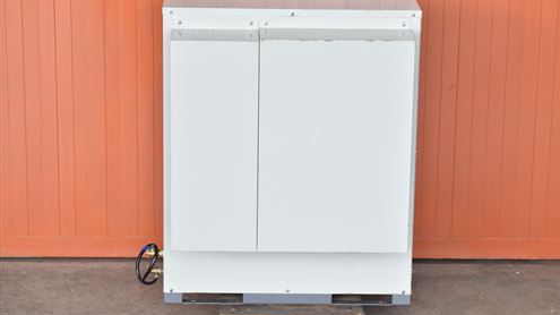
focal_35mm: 108
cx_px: 282
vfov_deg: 11.2
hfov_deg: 19.8
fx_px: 1603
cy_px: 153
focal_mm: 68
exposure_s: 1/250
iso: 1250
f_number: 6.3
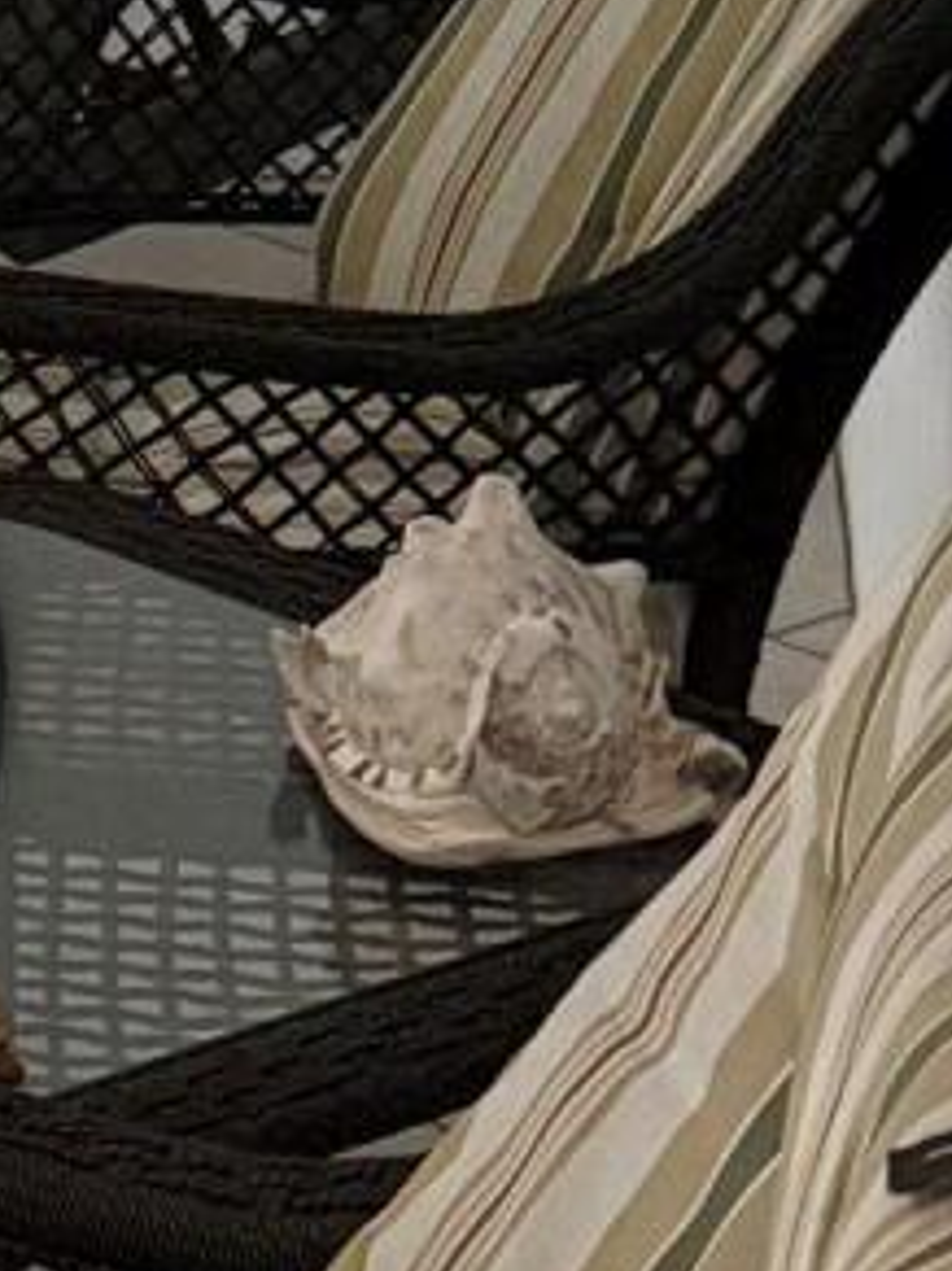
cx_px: -1498
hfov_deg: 8.1
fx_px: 6055
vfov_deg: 11.9
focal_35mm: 165
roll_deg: +3.0
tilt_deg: -14.6
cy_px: 0
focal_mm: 6.76
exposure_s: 1/60
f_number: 1.78
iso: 640
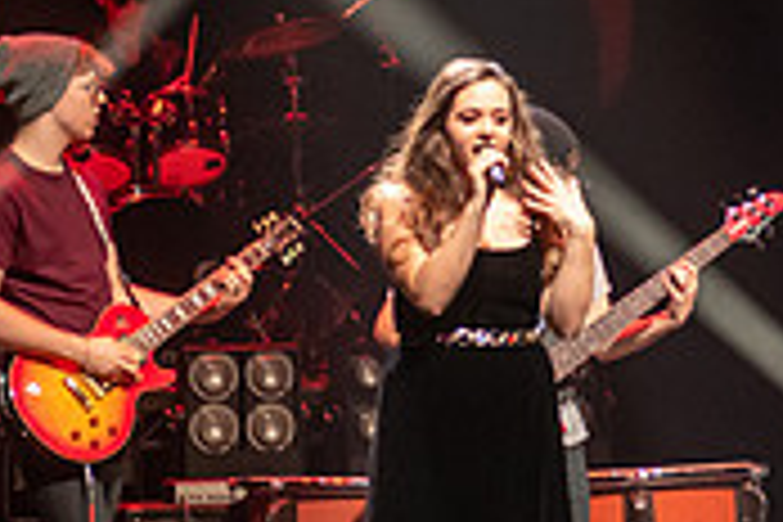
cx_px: 495
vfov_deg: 5.3
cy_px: 85
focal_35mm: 260
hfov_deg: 7.9
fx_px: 5655
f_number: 3.2
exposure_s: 1/125
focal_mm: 56
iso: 2500
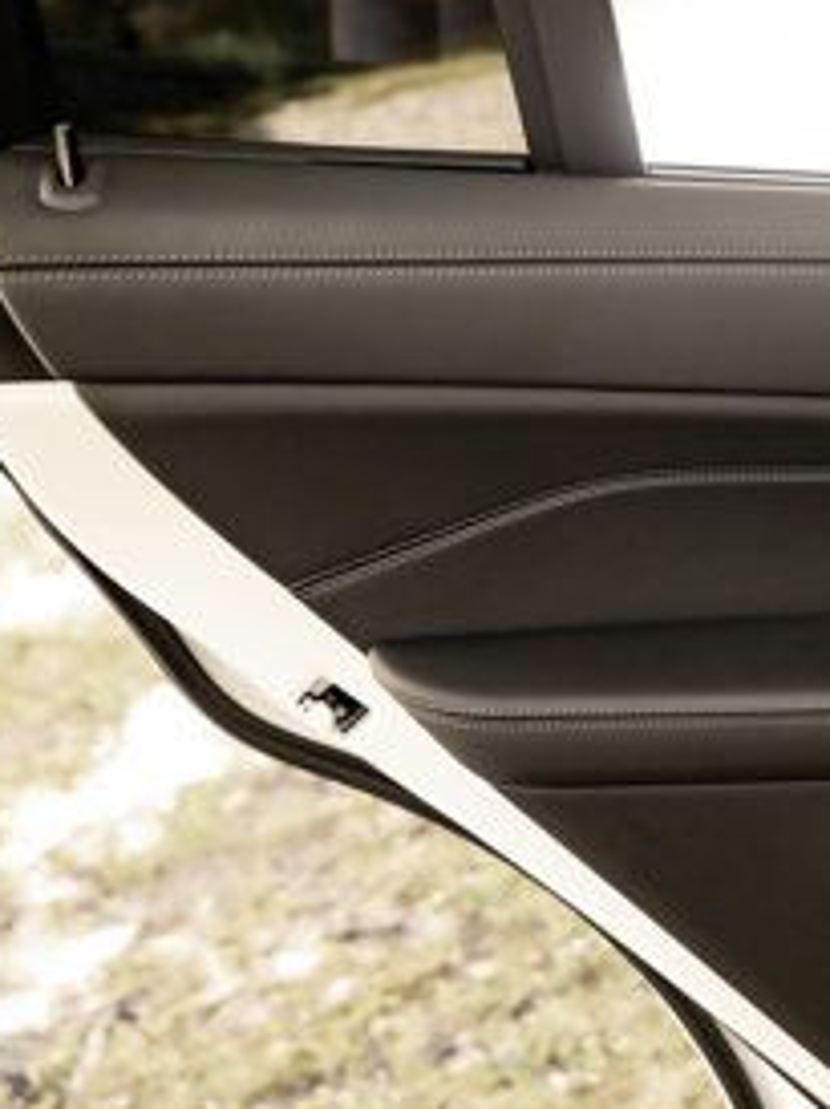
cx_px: 1113
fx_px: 1729
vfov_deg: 35.6
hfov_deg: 23.5
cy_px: 601
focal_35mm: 54
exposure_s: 1/320
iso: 800
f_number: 2.8
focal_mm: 24
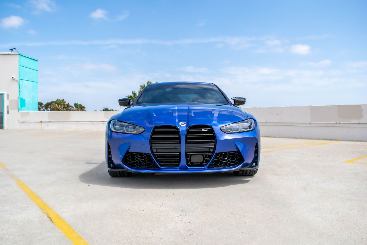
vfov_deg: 39.5
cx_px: 184
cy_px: 122
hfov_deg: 56.6
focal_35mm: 33
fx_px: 340
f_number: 6.3
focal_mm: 22
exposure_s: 1/1600
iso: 400
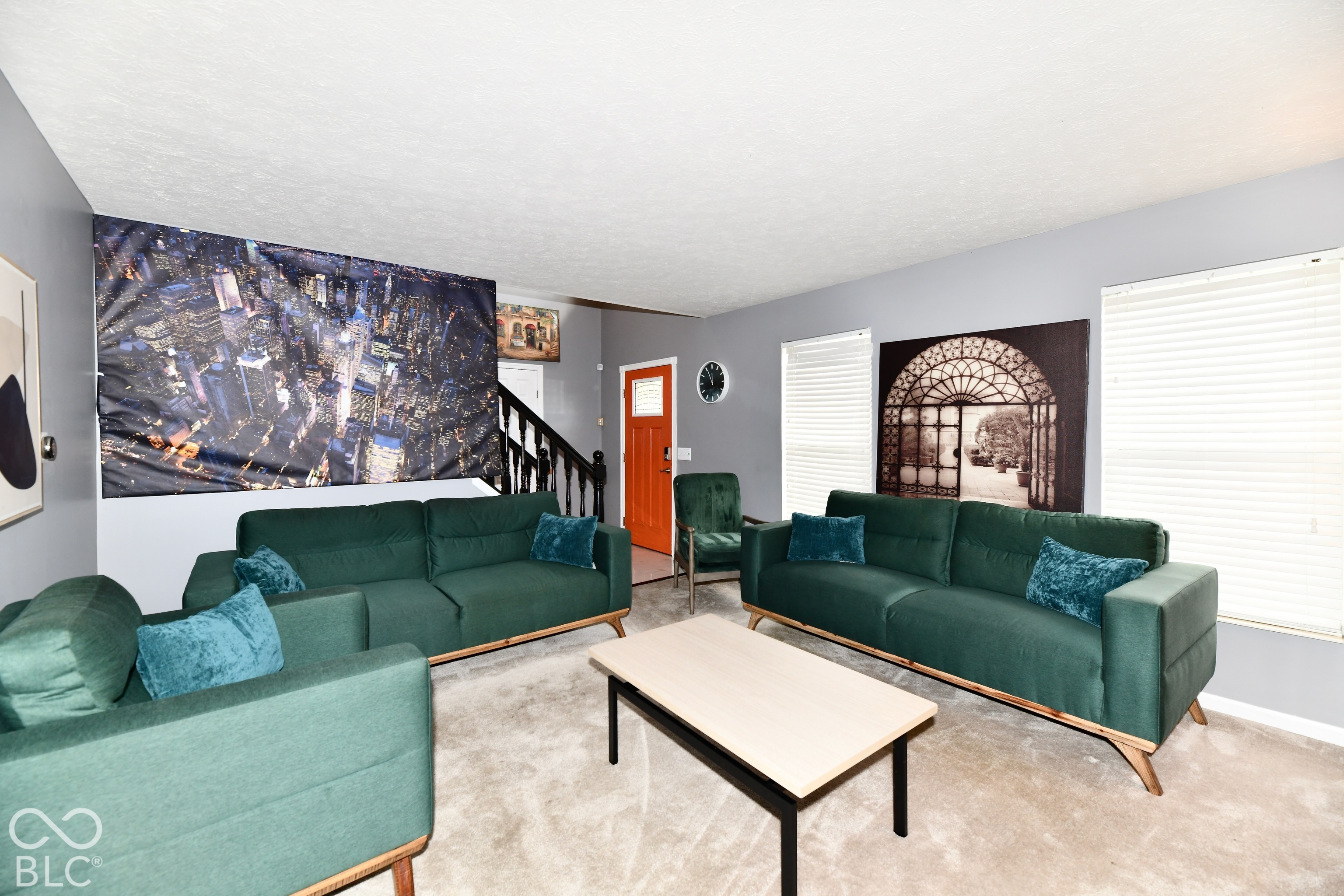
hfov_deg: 104.3
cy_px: 448
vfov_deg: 81.2
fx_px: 523
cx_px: 672
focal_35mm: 14
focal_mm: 14
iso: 640
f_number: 6.3
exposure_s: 1/60
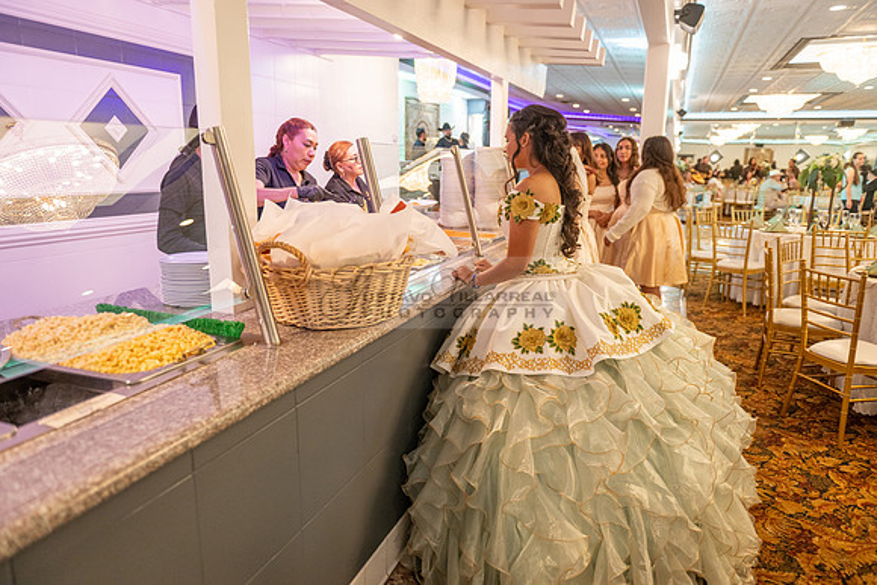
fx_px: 585
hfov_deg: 73.7
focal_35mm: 24
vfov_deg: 53.2
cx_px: 438
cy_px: 292
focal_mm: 24
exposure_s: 1/125
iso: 640
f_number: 2.8
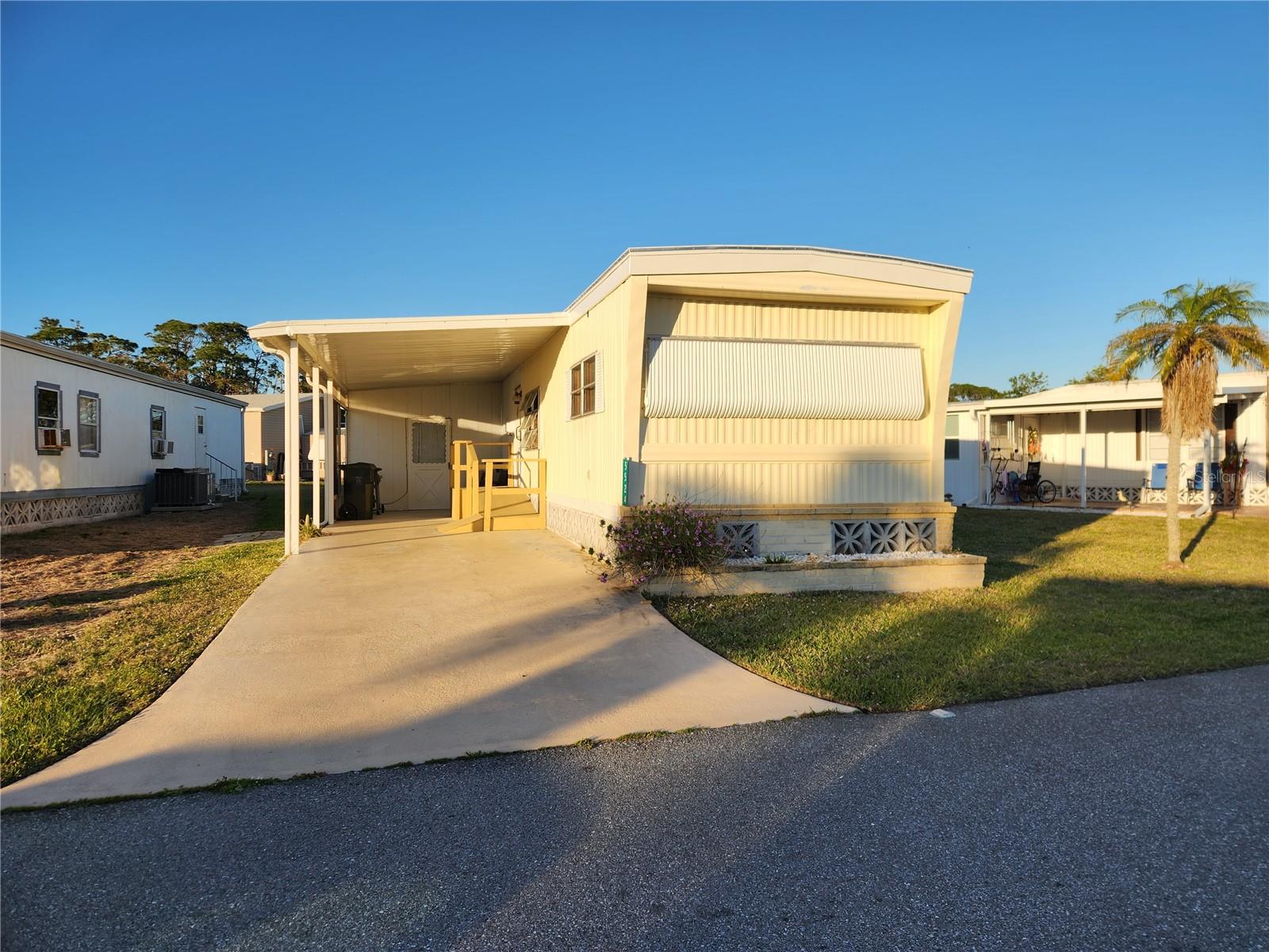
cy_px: 476
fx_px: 843
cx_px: 634
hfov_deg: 73.9
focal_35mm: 23
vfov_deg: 58.9
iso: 20
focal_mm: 5.4
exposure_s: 1/1414
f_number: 1.8
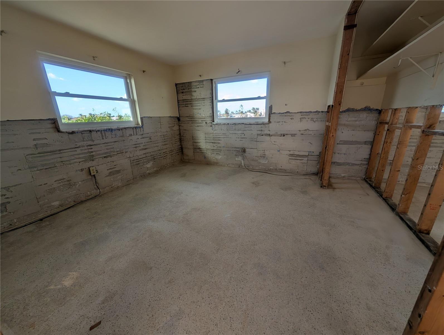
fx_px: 154
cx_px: 222
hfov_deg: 110.5
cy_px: 168
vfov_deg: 94.6
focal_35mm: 12
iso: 47
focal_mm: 2.02
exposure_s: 1/537
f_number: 1.7
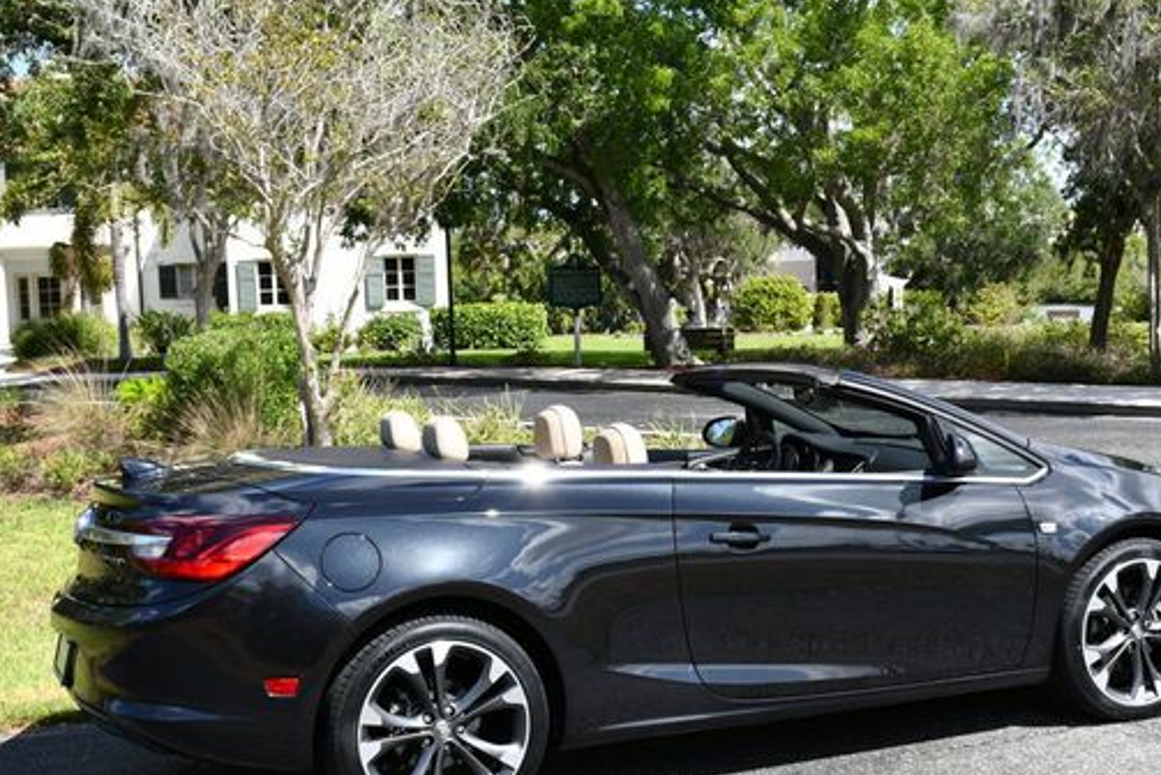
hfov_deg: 35.6
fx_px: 1807
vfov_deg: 24.2
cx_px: 621
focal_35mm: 56
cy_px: 434
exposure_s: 1/250
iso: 160
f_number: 8
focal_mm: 22
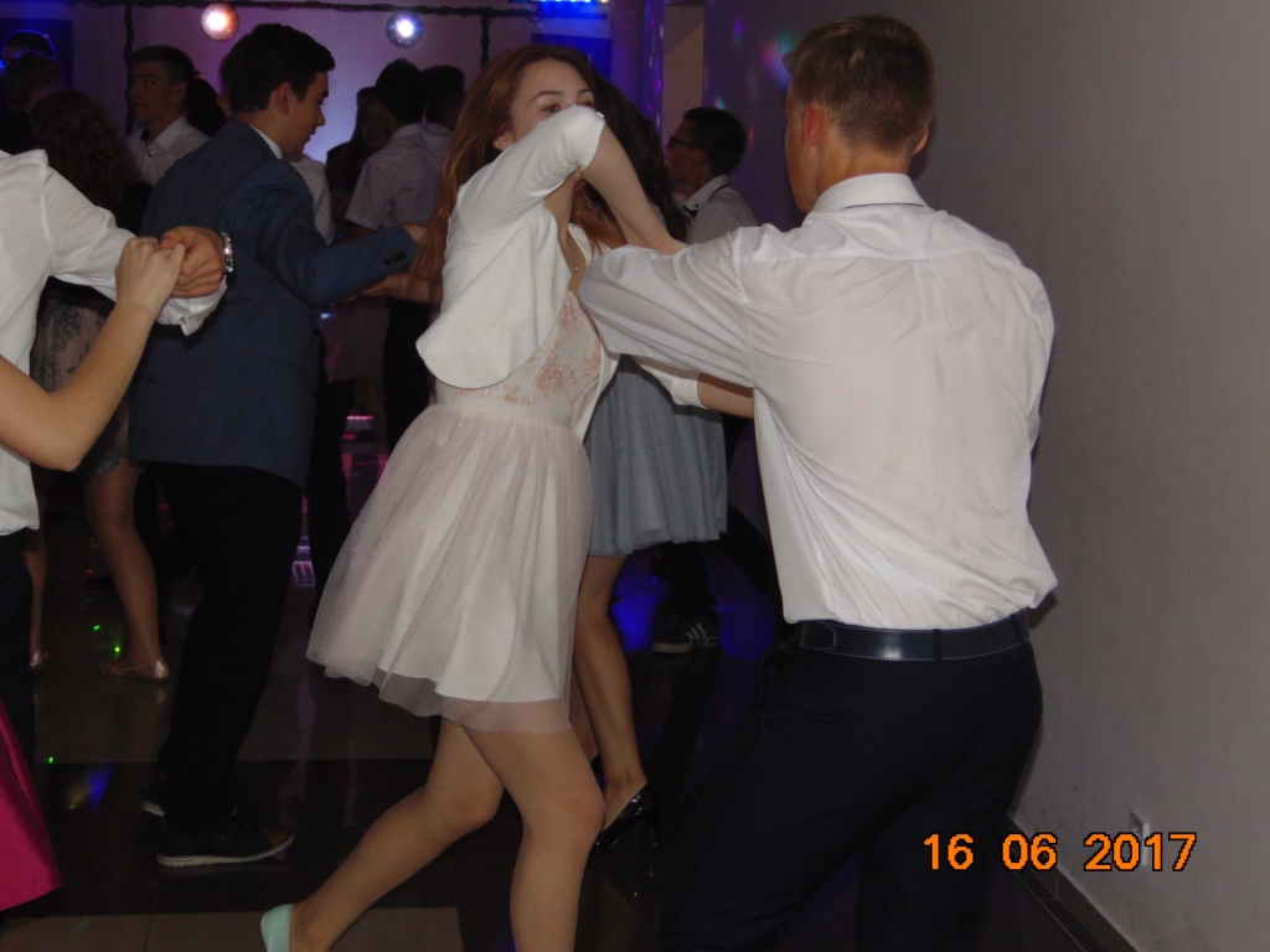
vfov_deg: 20.7
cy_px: 476
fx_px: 2605
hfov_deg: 27.4
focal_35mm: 71
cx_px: 635
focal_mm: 12.8
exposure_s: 1/60
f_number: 3.7
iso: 200
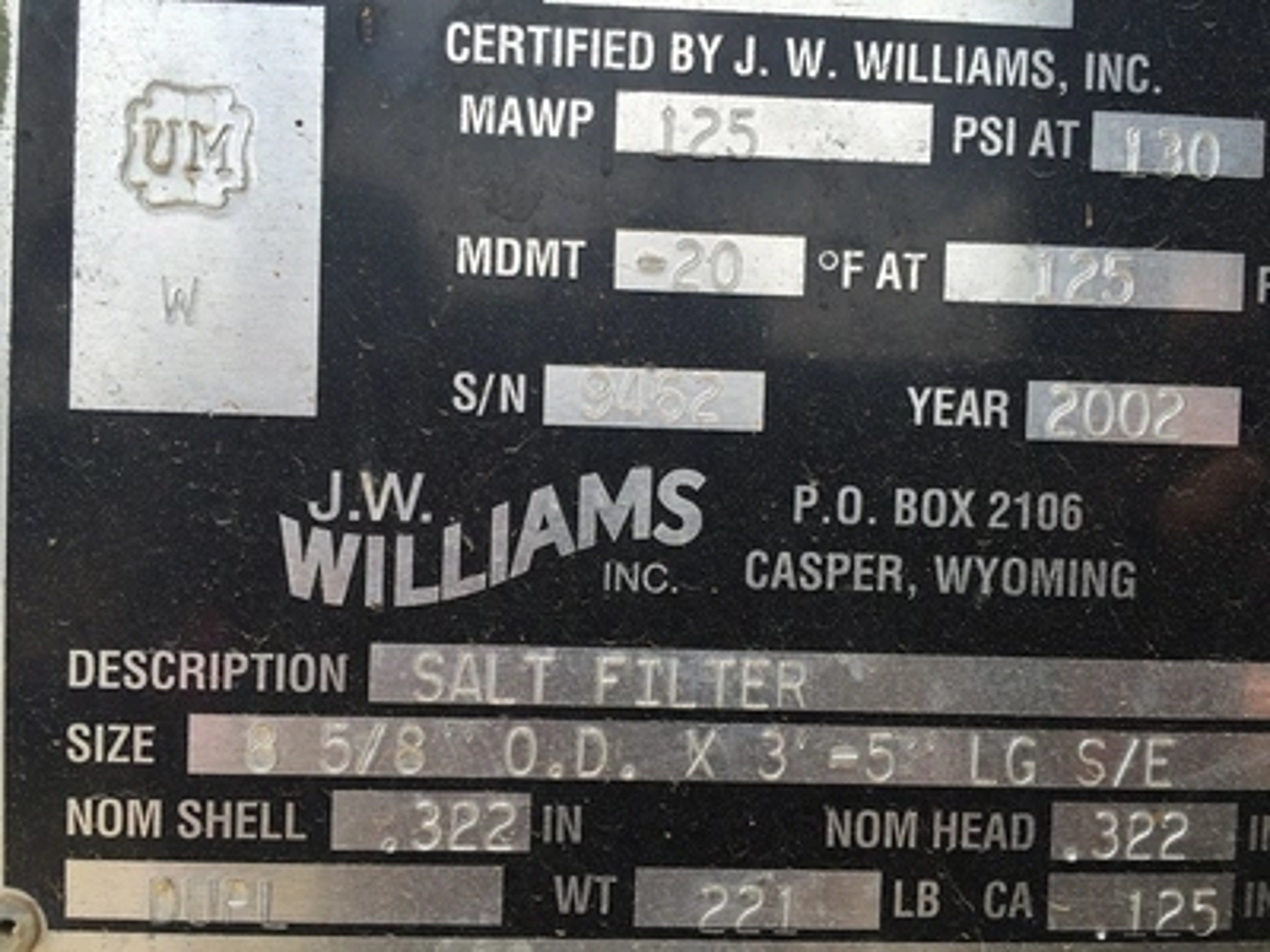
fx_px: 1064
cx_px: 635
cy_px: 476
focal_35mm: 29
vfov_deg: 48.2
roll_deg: -2.9
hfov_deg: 61.7
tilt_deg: -3.9
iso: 32
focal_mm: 4.15
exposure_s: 1/760
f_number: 2.2
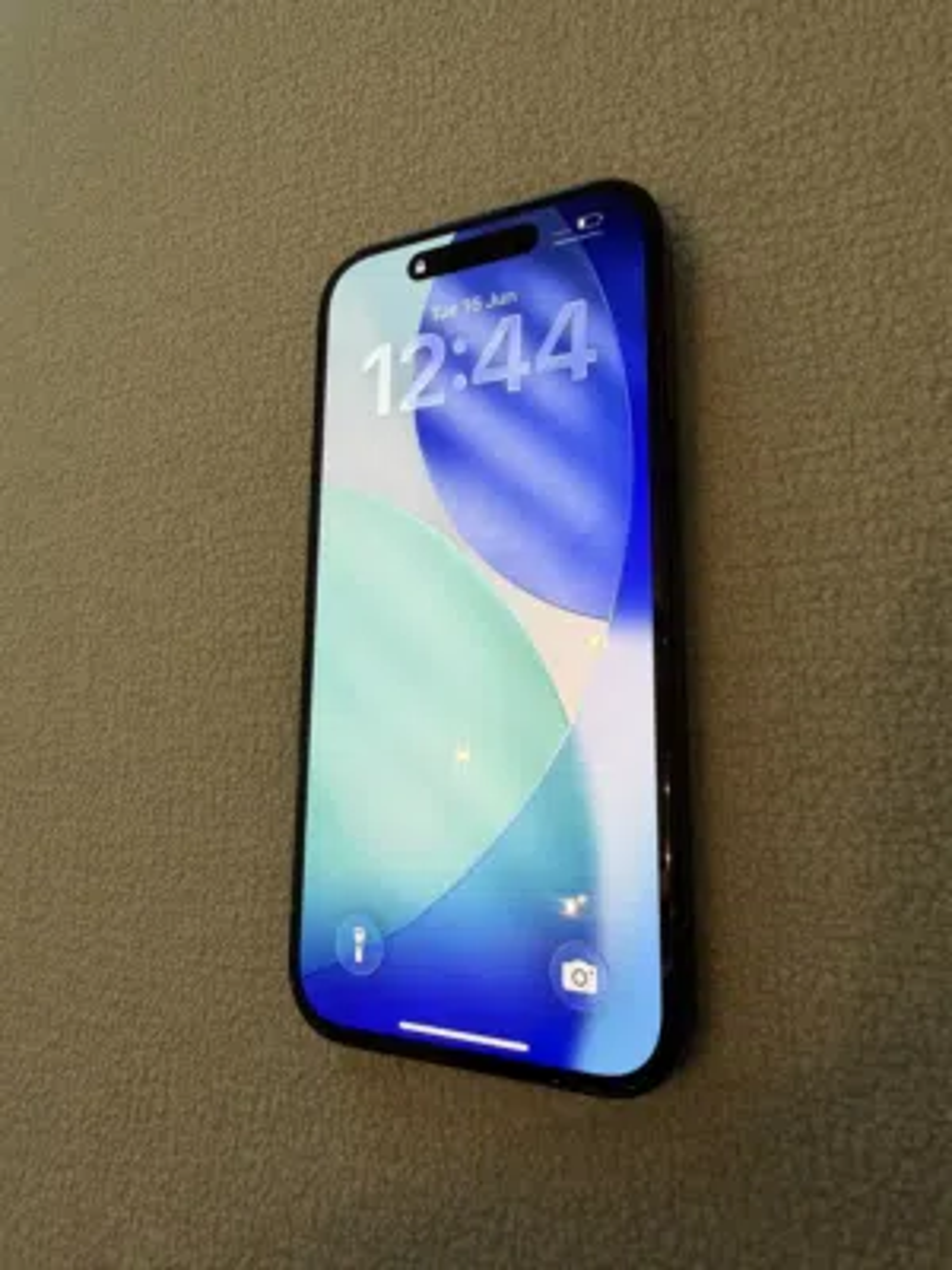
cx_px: 476
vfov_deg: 71.6
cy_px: 635
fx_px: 880
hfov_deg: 56.8
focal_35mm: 24
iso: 125
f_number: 2.2
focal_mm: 2.22
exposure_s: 1/100
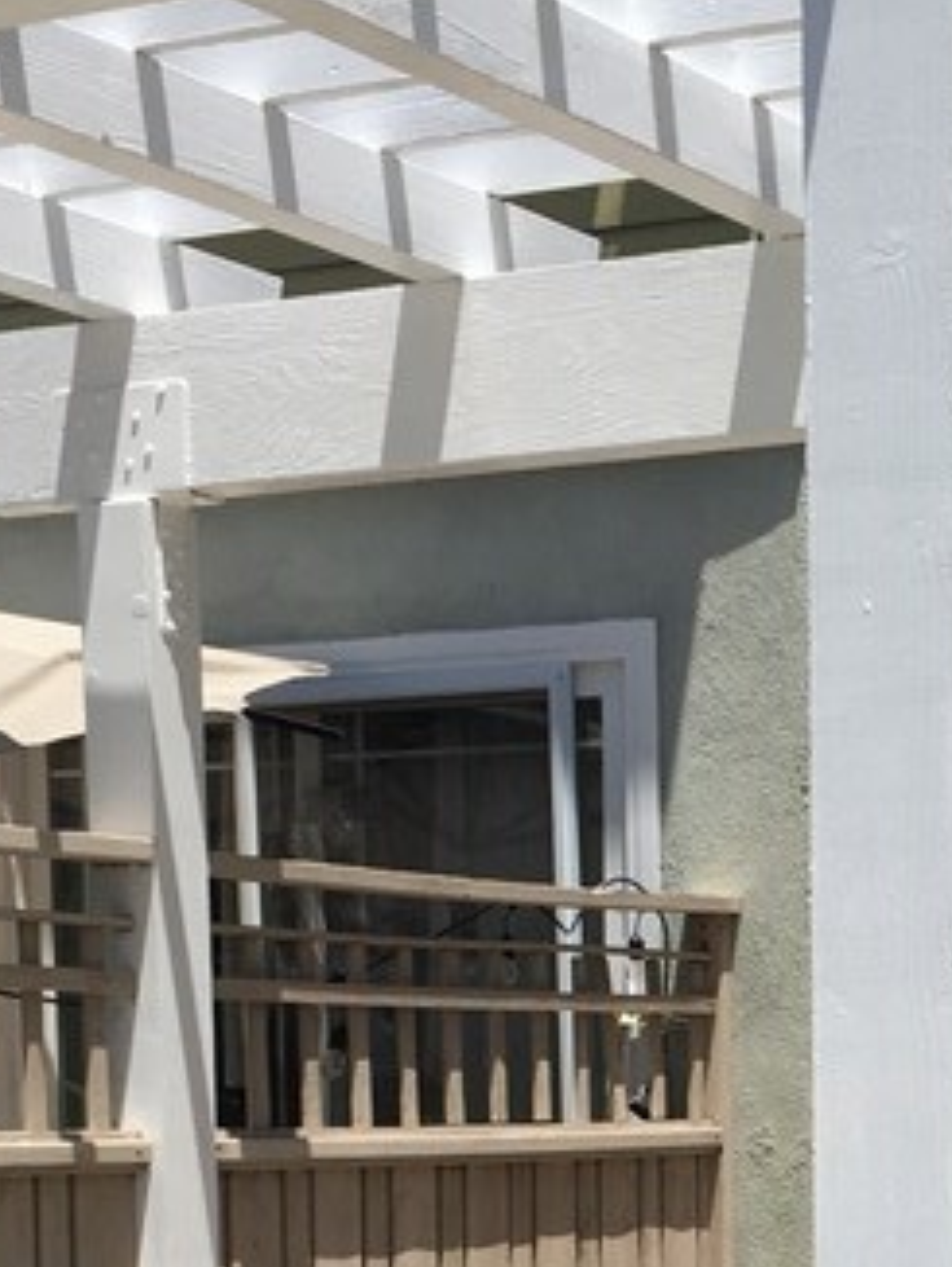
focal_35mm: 91
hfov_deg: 15.7
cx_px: 1127
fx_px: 3333
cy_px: 1360
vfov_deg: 20.6
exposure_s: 1/2639
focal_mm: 4.15
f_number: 2.2
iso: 32
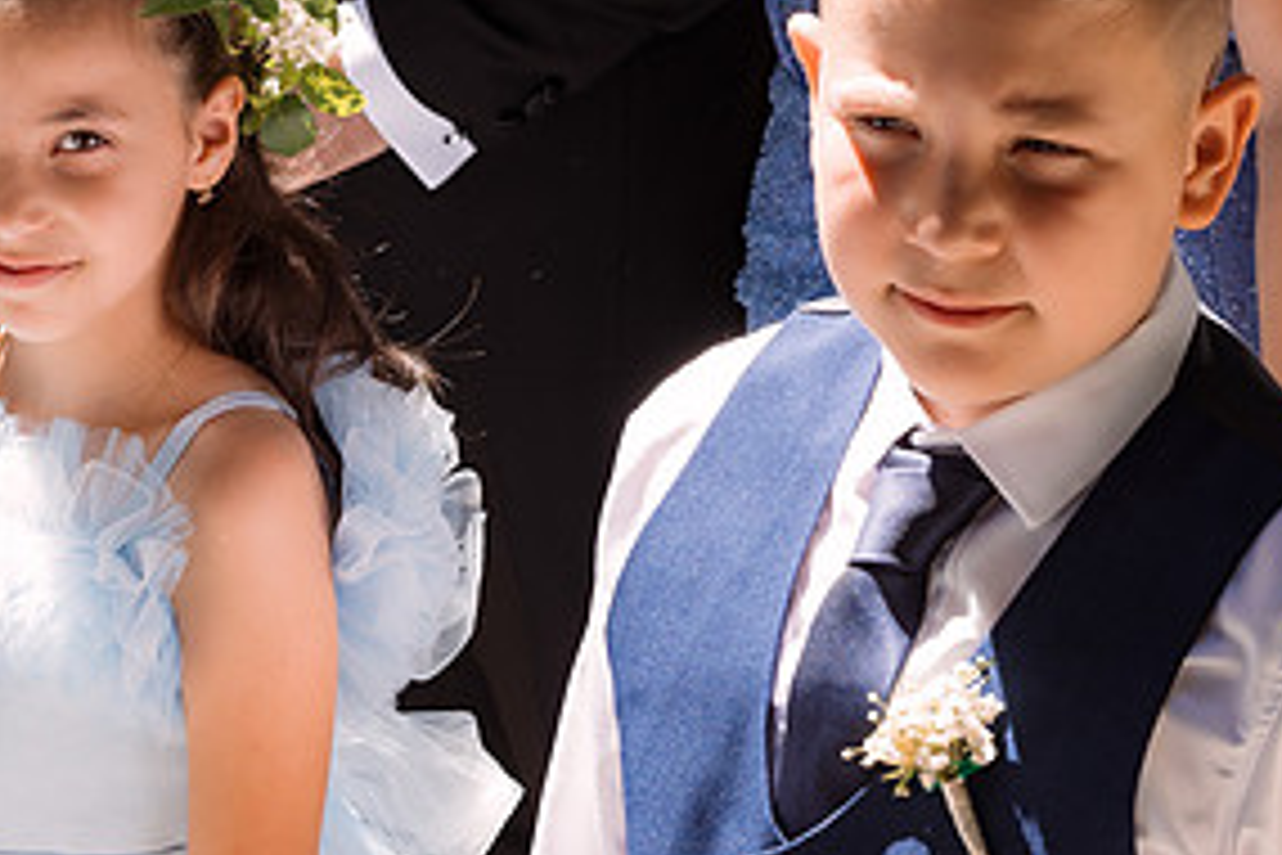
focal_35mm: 173
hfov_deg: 11.9
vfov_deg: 7.9
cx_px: 603
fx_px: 6160
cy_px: 648
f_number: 10
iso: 320
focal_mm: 85
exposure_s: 1/125
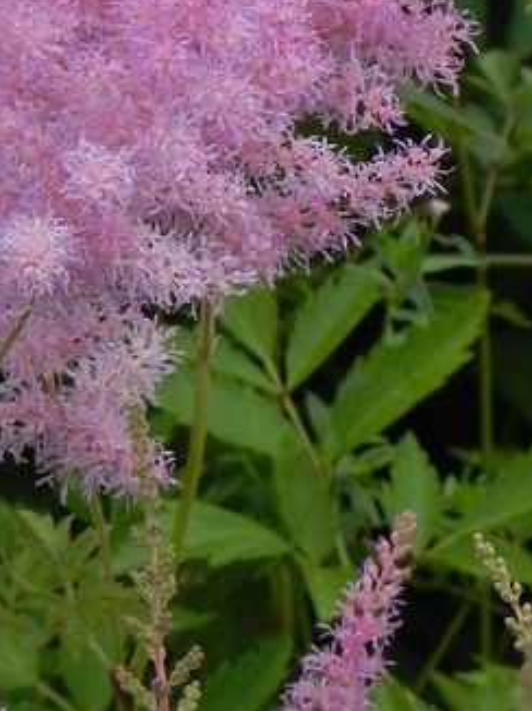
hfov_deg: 3.7
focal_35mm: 398
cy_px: -81
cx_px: 59
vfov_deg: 5.0
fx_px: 8166
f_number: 5.6
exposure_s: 1/200
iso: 160
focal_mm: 28.8
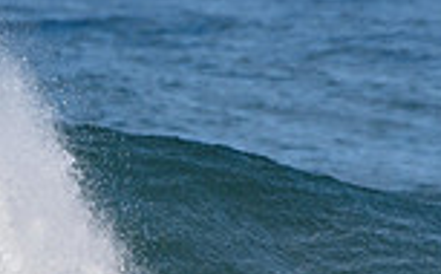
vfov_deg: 0.5
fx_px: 29272
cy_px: 460
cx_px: 208
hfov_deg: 0.9
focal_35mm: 2440
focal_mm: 420
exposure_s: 1/2000
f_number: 5.6
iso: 250
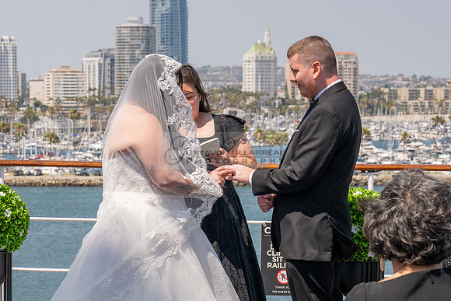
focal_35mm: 127
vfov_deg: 10.7
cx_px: 128
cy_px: 240
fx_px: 1597
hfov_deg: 16.0
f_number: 8
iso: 200
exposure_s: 1/800
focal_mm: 70
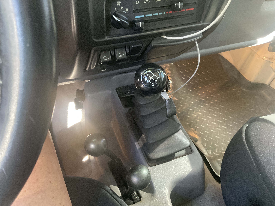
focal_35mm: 29
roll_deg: -3.7
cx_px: 138
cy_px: 103
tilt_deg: -44.1
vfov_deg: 48.2
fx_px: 230
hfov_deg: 61.7
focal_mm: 3
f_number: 1.8
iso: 320
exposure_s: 1/41
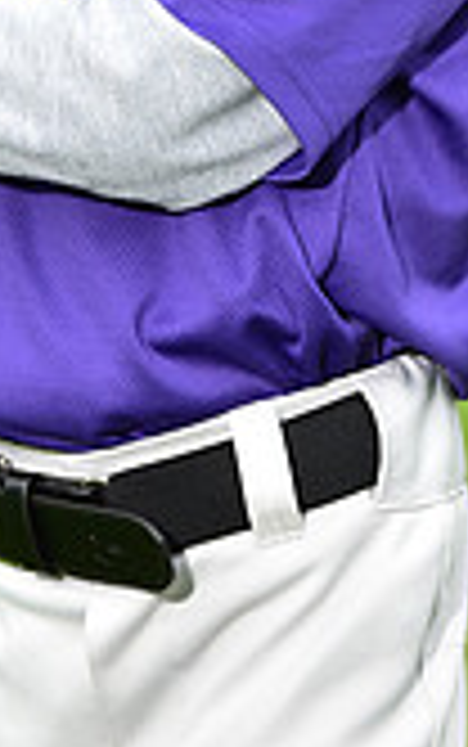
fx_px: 10492
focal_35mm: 515
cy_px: -310
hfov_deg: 2.6
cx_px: 259
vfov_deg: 4.1
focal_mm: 145
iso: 400
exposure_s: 1/250
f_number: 5.6
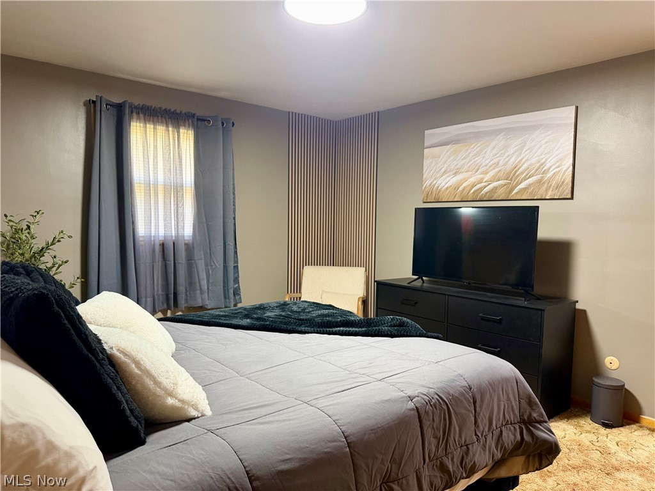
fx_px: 454
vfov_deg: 56.8
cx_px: 328
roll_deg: -1.0
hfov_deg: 71.6
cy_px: 246
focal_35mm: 24
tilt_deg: -3.3
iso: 400
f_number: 1.78
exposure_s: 1/60
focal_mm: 6.76
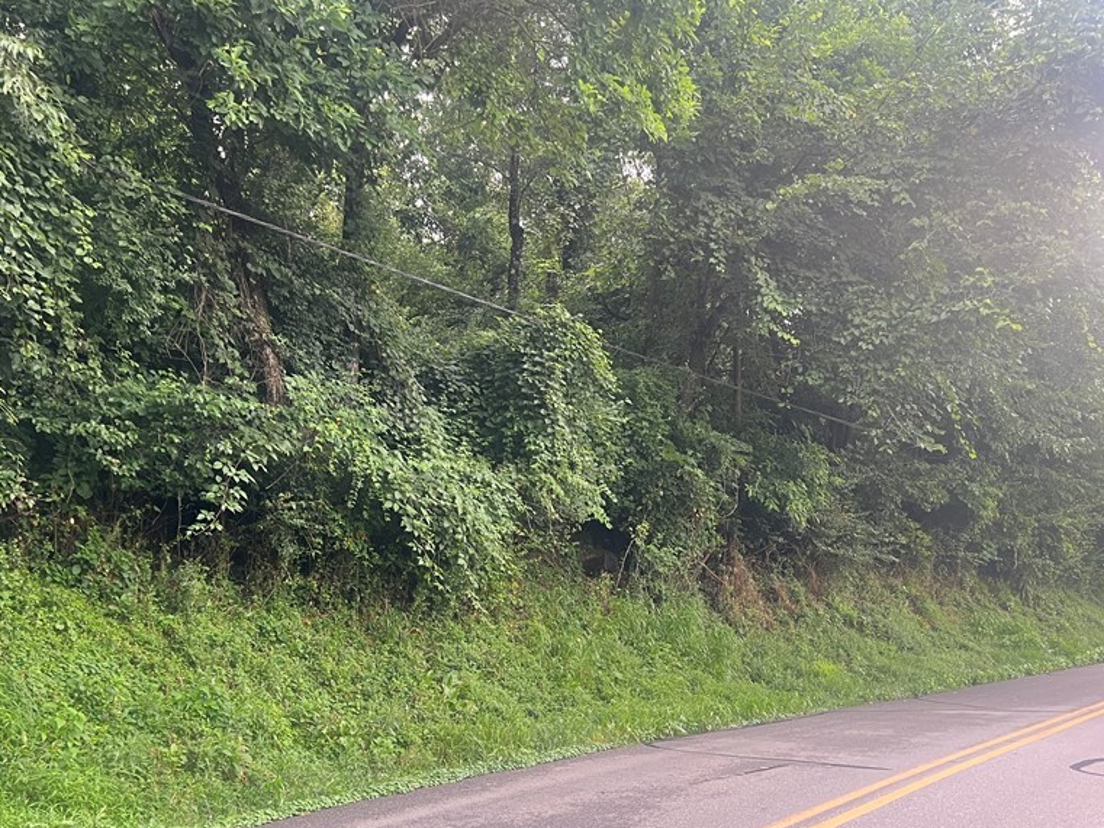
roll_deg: +2.6
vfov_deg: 40.3
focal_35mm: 35
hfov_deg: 52.6
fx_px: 1116
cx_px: 521
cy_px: 544
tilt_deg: +3.8
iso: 200
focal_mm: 5.7
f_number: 1.5
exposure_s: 1/60
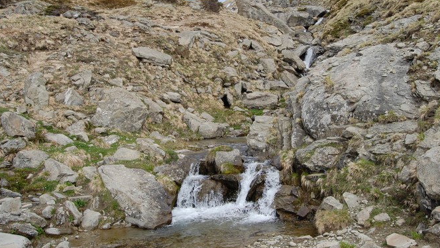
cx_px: 242
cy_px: 99
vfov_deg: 36.6
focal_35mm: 32
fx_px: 373
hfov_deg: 60.9
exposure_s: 1/320
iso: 200
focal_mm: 18
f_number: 9
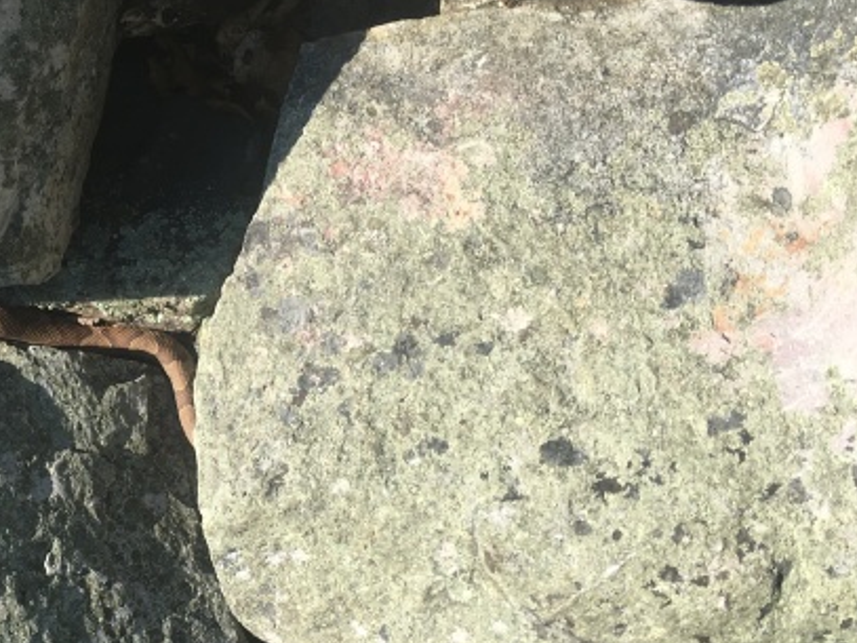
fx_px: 1411
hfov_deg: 31.8
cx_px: 55
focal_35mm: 57
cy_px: 356
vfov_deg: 25.6
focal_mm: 4.15
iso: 25
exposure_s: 1/974
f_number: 2.2
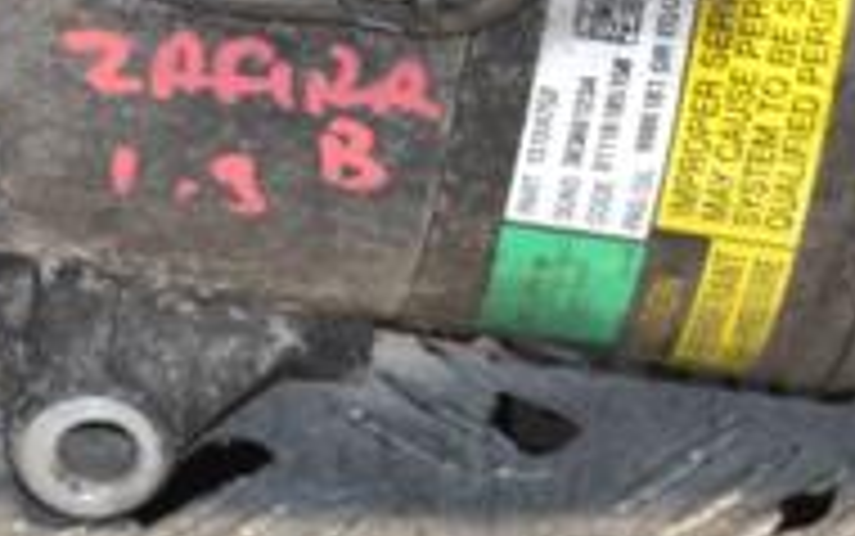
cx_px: 428
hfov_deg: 5.8
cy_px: -221
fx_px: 8431
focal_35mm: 362
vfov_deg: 3.6
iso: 800
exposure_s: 1/60
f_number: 5.3
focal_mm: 75
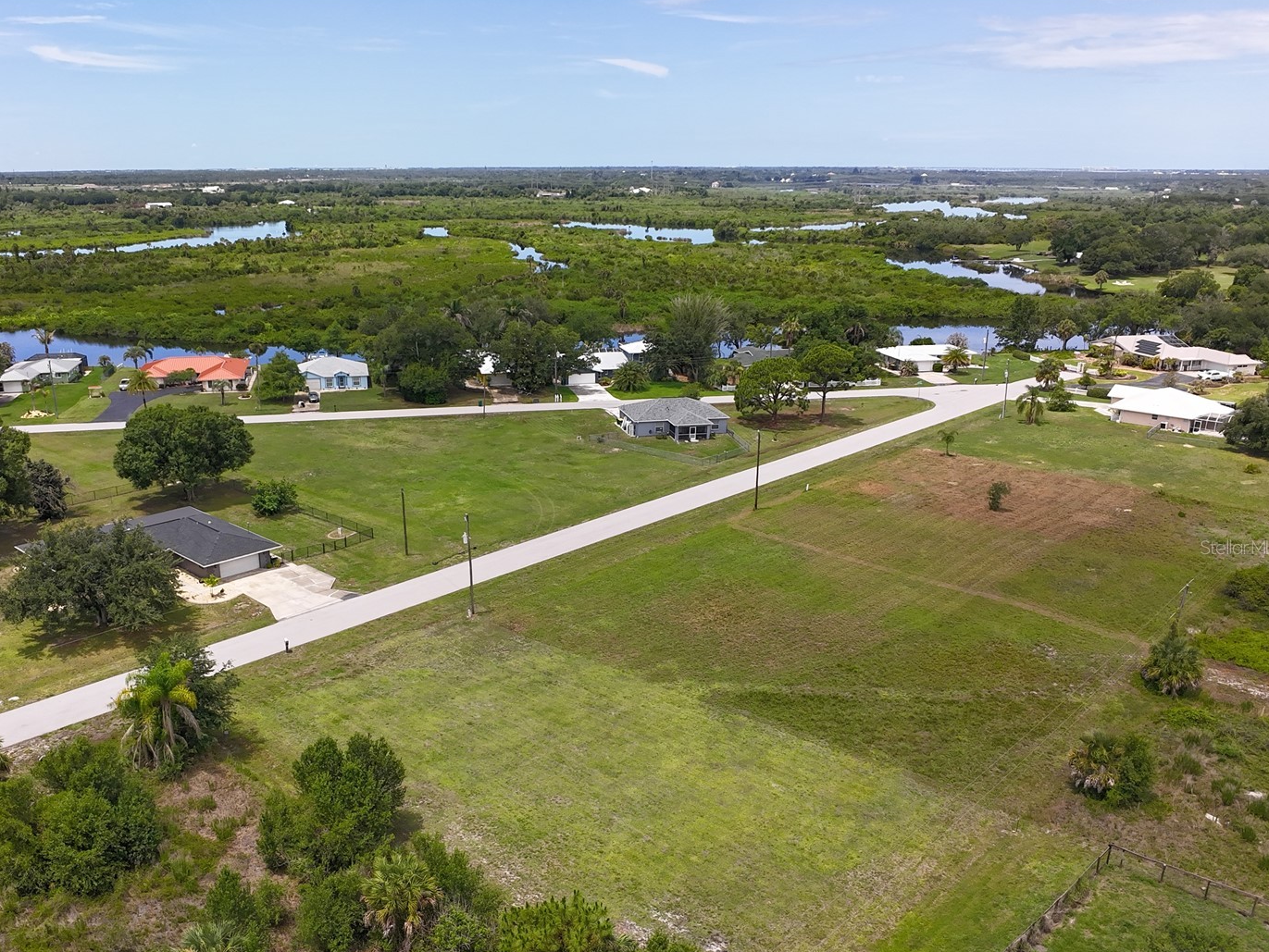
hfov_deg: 63.2
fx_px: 1027
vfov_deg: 49.6
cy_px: 547
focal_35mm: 28
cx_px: 547
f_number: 2.8
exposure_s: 1/800
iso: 130
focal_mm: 4.55
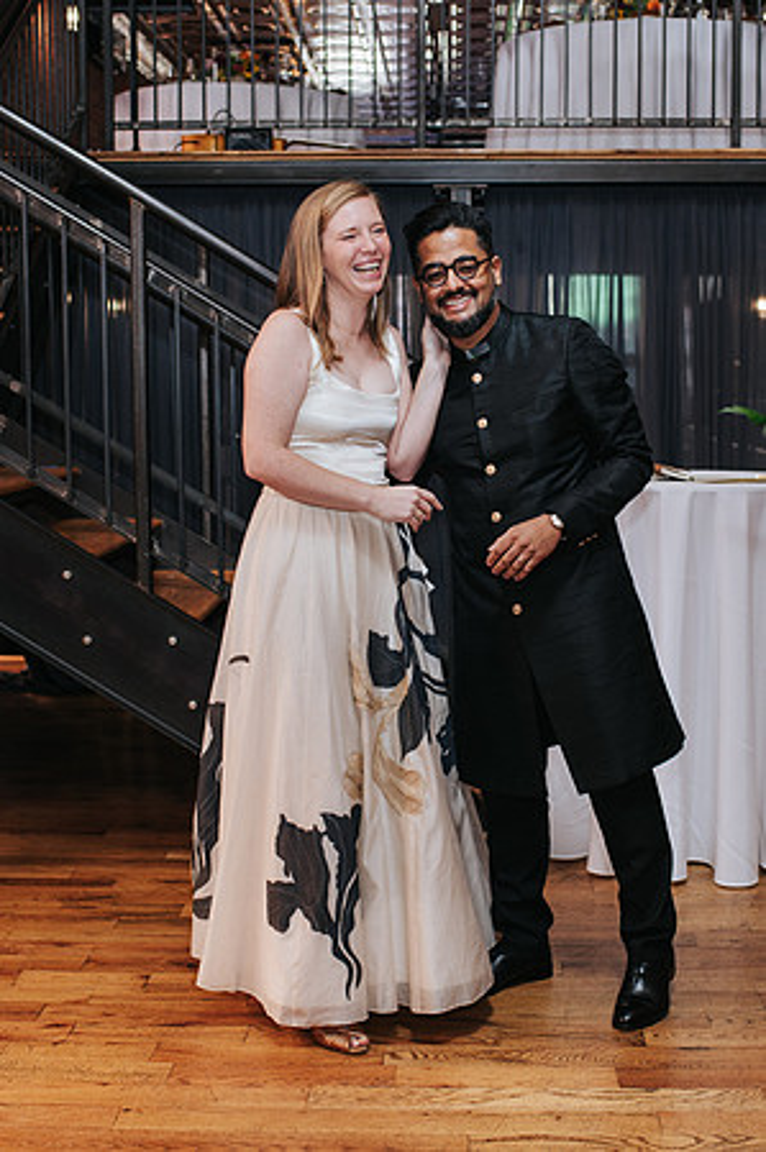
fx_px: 1694
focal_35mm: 53
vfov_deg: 37.6
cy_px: 576
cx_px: 420
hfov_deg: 25.5
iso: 800
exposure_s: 1/200
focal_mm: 35
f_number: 3.2
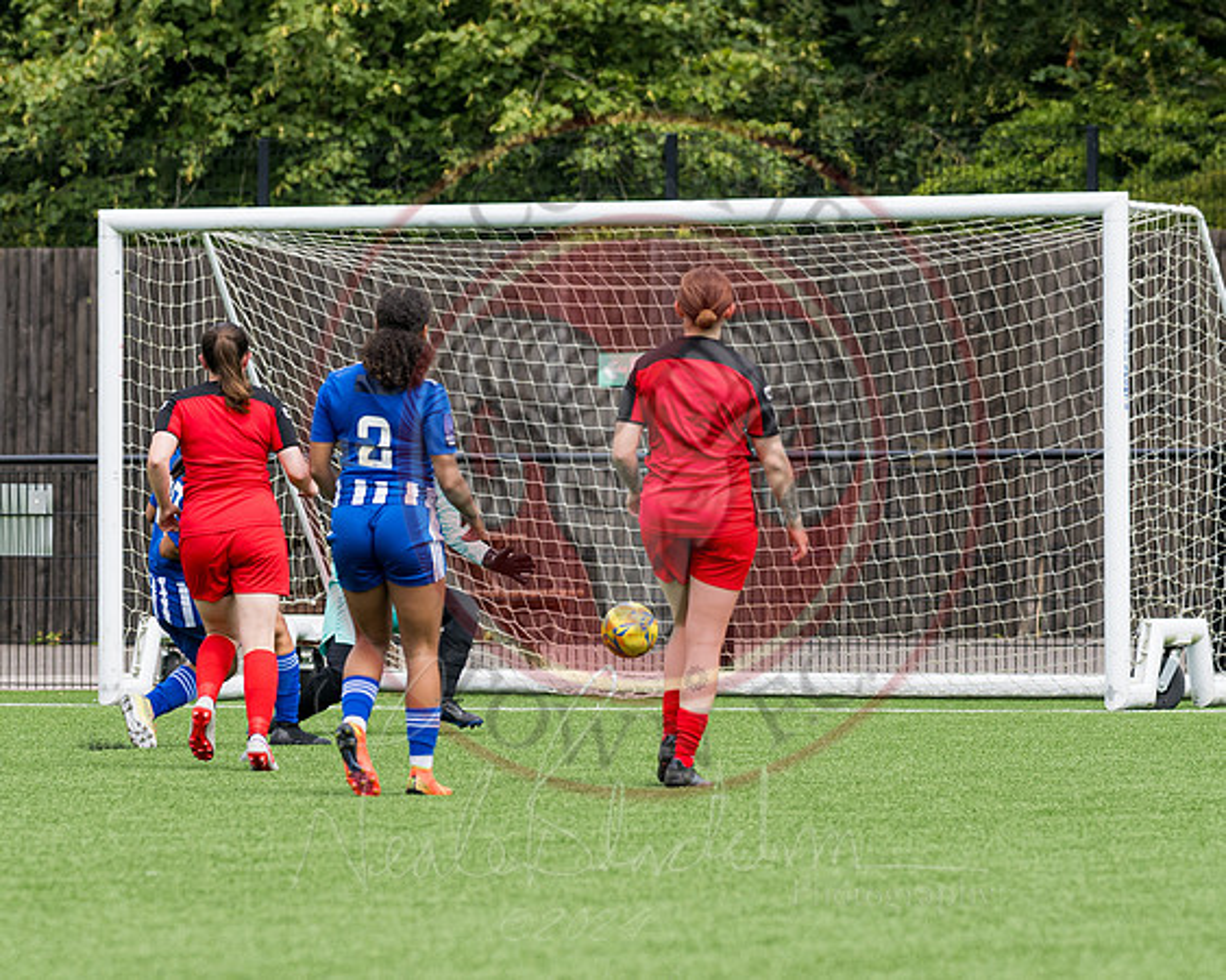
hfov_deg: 5.6
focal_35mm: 345
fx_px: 12505
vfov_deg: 4.5
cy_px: 729
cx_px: 227
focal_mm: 135
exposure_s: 1/3200
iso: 200
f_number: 3
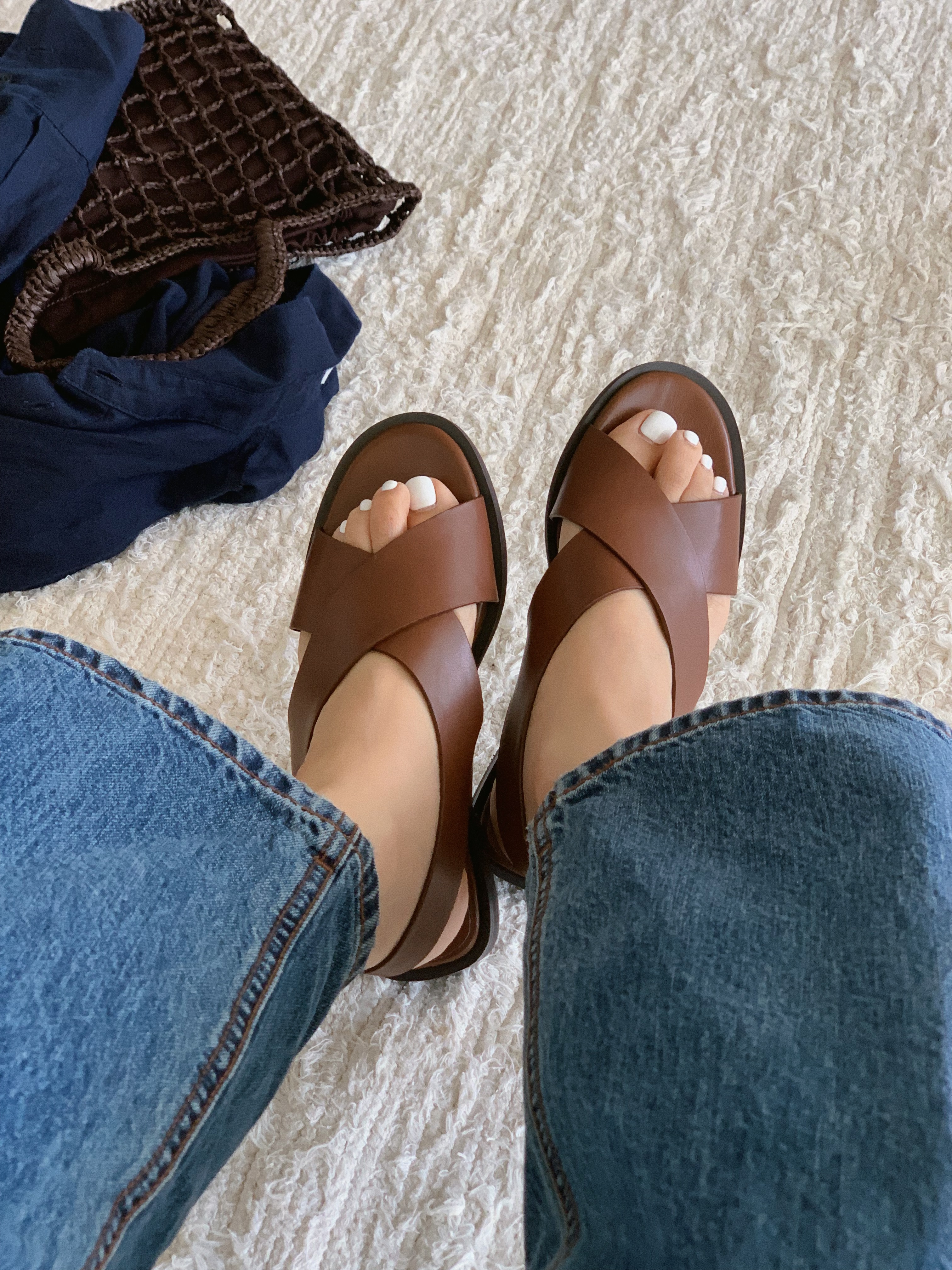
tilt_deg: -48.0
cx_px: 476
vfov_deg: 36.8
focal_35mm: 52
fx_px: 1907
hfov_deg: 28.0
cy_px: 635
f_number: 2.4
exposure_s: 1/92
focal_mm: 6
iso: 125
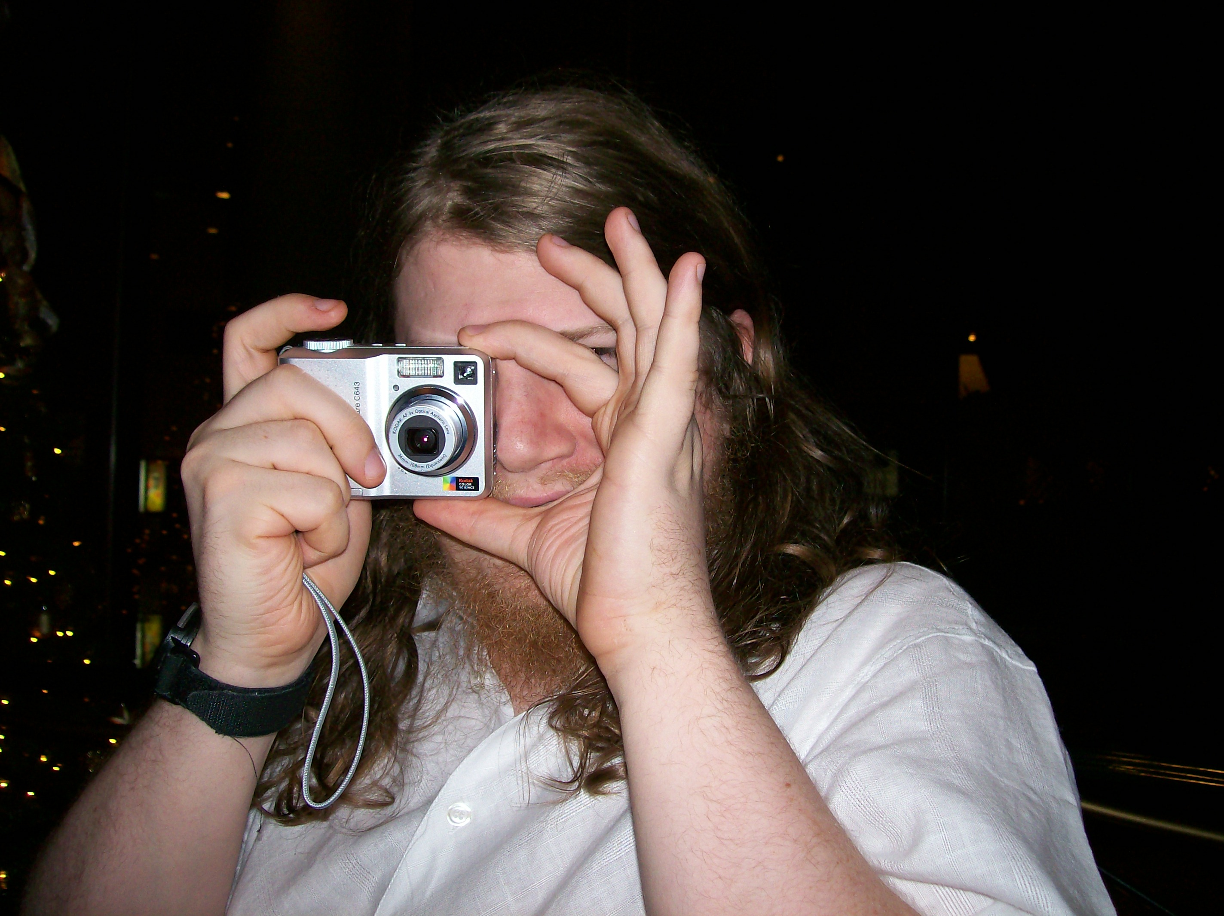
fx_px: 1272
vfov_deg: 39.6
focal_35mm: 36
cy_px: 458
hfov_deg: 51.4
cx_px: 612
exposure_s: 1/64
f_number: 2.7
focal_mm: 6
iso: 80
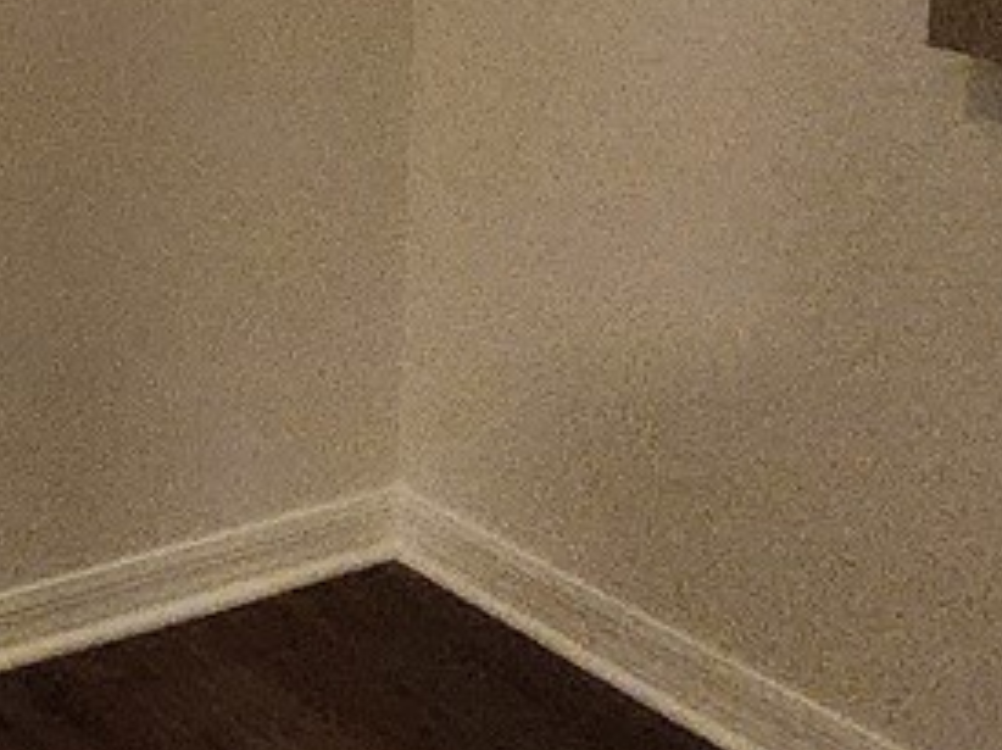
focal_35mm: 76
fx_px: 2198
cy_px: -278
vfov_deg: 17.9
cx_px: -596
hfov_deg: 20.8
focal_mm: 1.74
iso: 400
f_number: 2.2
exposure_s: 1/60
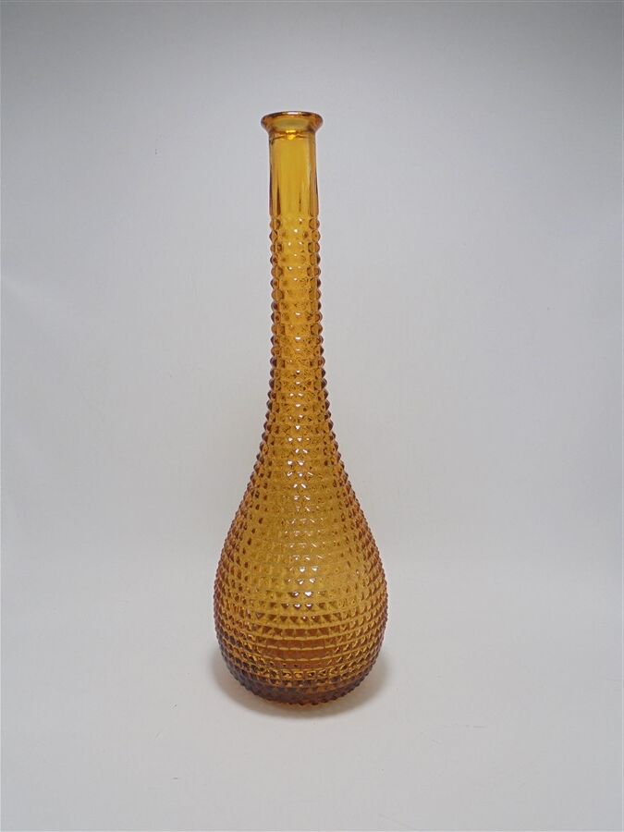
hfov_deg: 48.2
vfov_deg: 61.7
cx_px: 312
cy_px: 416
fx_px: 697
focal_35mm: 29
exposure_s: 1/80
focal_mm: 5.3
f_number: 3.7
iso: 100
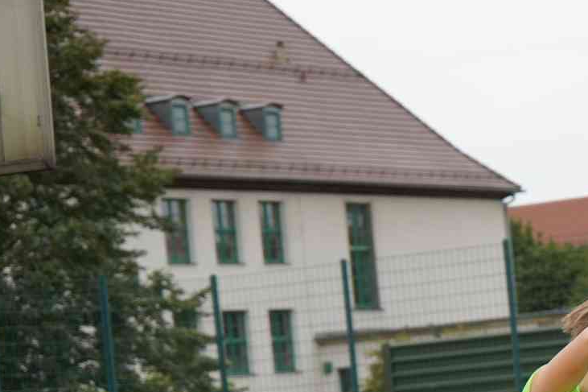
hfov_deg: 11.1
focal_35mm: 182
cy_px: 476
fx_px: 2972
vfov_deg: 7.5
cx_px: 679
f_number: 5.6
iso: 400
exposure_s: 1/640
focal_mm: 70
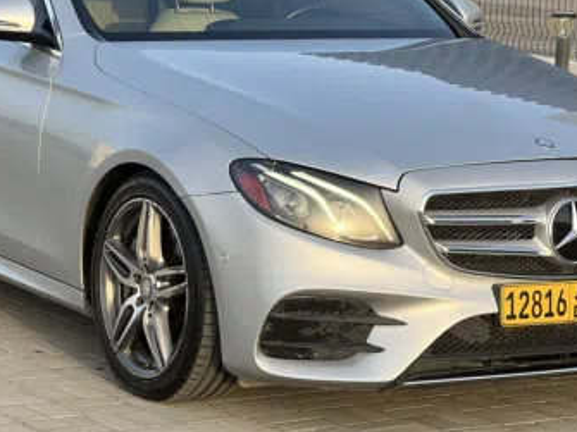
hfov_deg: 13.4
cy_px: 174
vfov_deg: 10.1
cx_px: 243
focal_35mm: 147
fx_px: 2449
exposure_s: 1/121
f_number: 2.8
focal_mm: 9
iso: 25
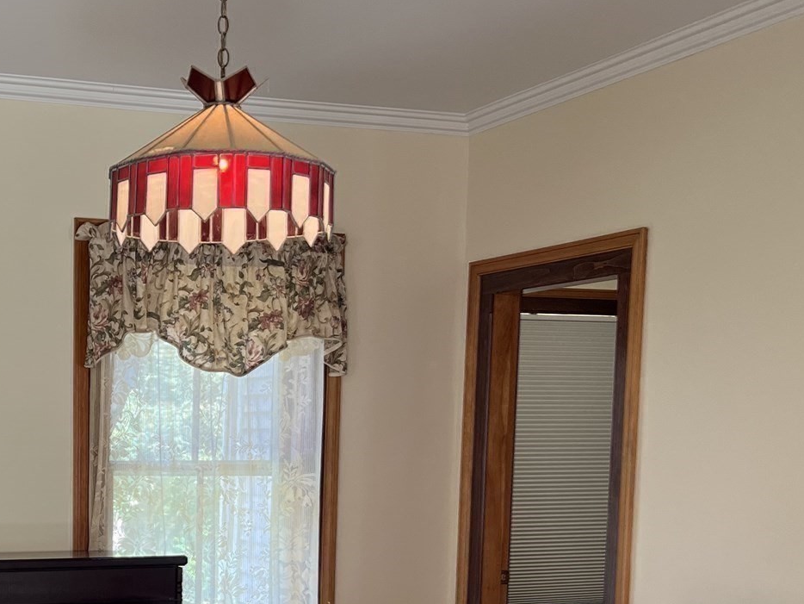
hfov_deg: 32.4
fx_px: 1324
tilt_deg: -6.3
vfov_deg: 24.8
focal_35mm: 57
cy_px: 557
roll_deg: +0.2
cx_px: 111
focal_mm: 5.7
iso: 125
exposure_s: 1/101
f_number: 1.5
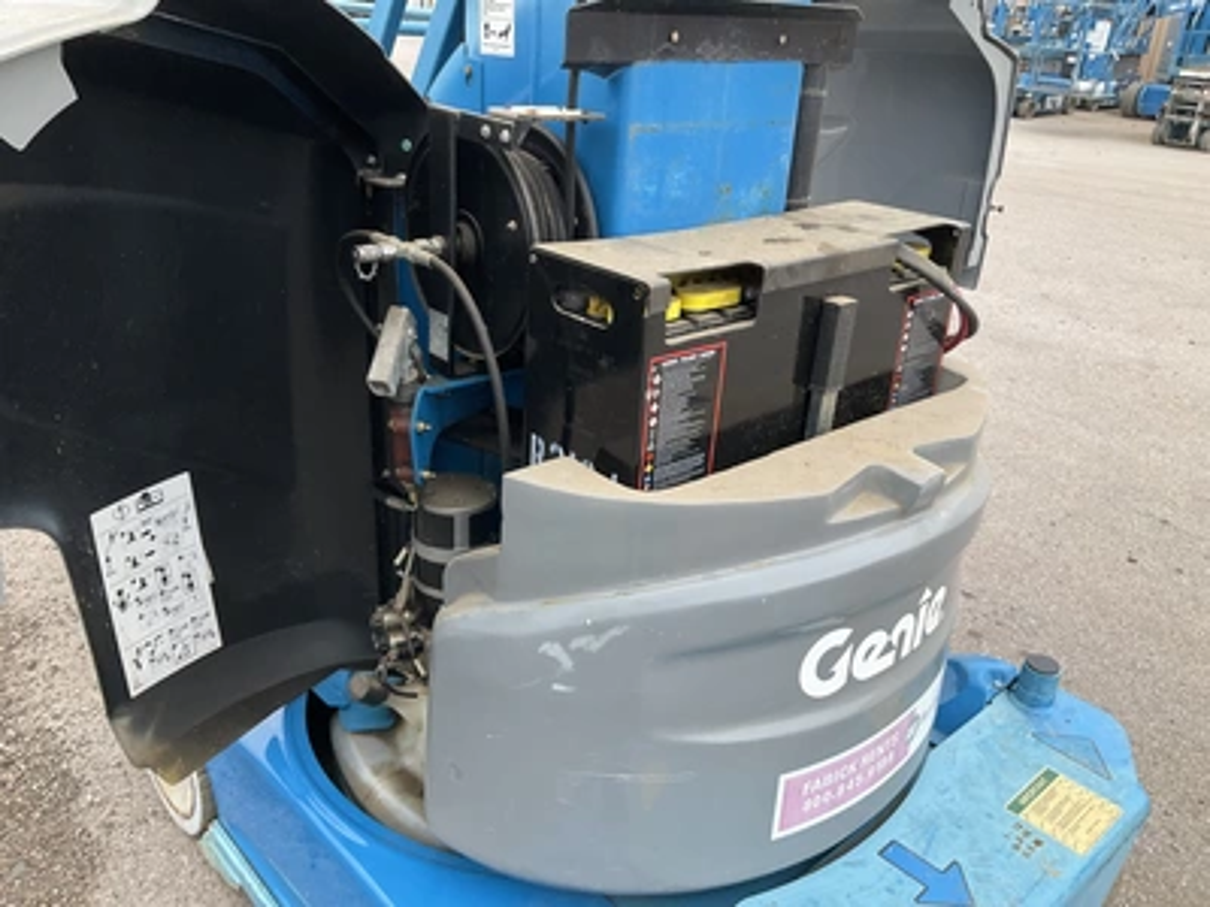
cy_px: 454
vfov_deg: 48.2
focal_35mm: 29
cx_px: 605
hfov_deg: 61.7
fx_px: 1014
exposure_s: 1/529
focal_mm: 3
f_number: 1.8
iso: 25
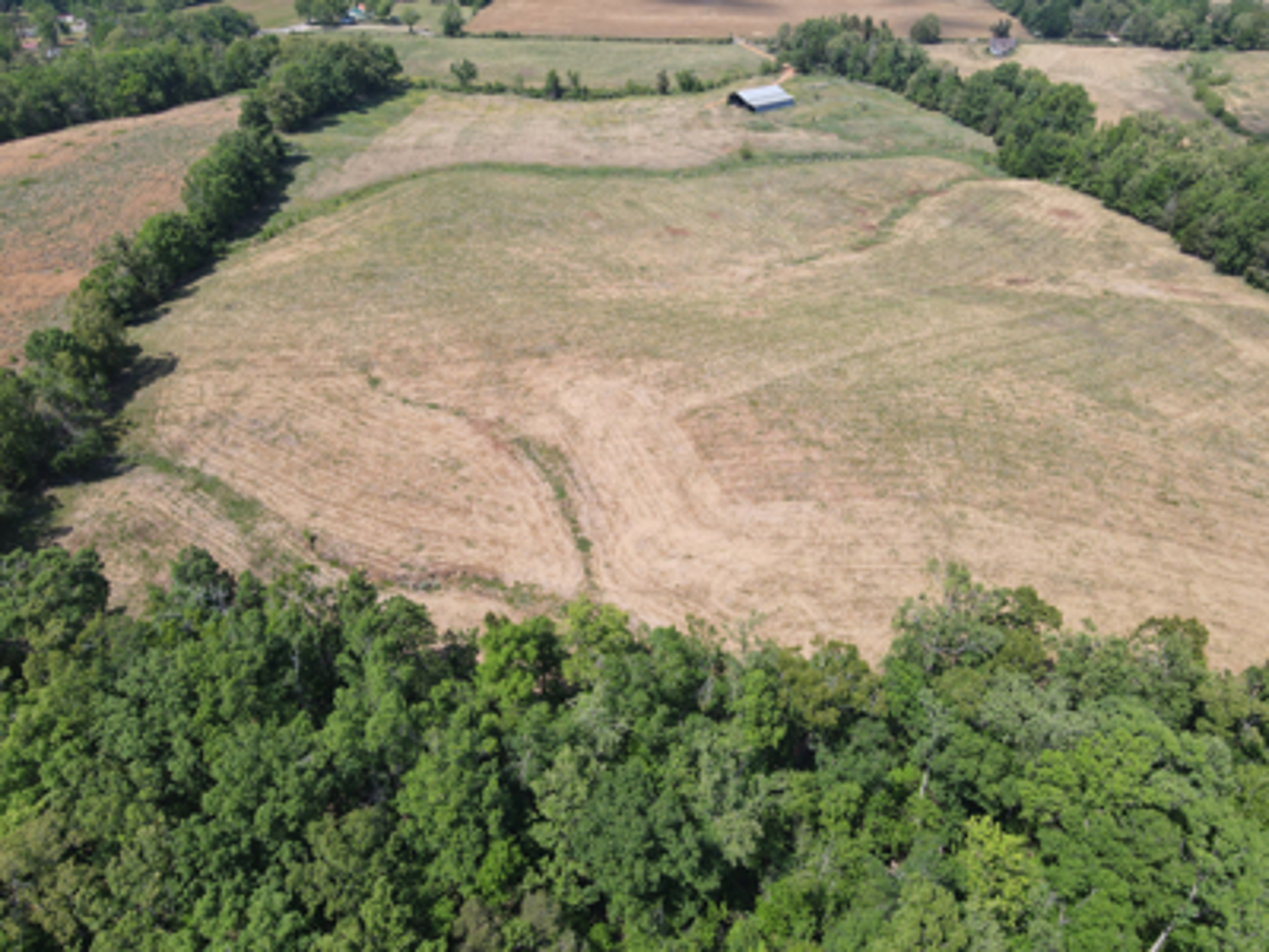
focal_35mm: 24
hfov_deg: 71.6
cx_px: 634
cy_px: 476
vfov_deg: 56.8
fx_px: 880
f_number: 2.8
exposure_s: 1/30
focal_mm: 4.5
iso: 100
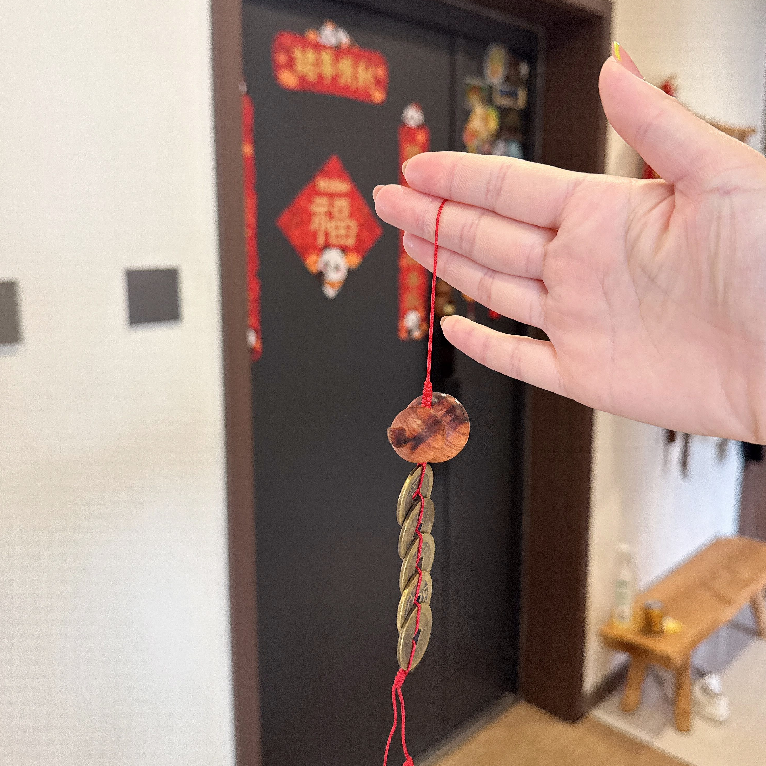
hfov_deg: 55.6
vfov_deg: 55.5
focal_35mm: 29
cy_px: 345
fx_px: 726
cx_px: 391
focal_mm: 6.76
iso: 160
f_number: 1.78
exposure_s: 1/50
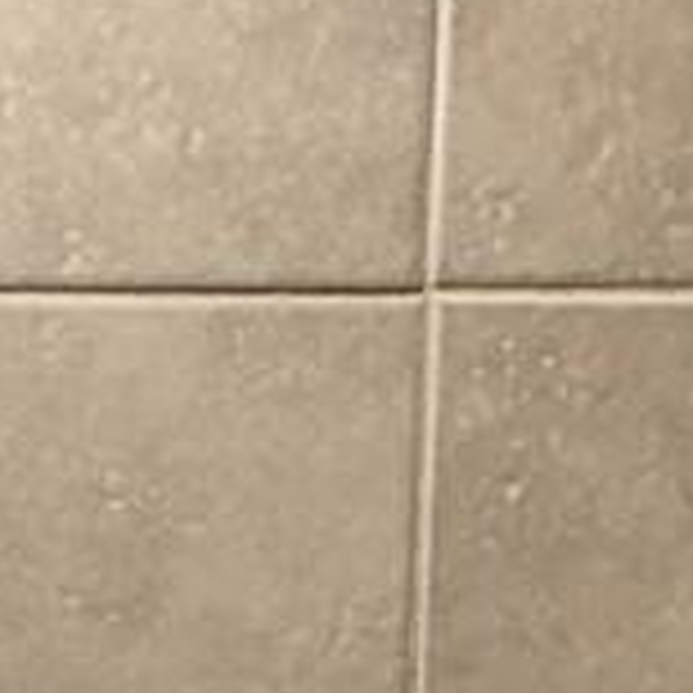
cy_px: 1557
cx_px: -297
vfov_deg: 7.5
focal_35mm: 220
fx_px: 4983
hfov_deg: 7.8
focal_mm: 6.76
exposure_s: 1/60
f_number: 1.78
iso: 320
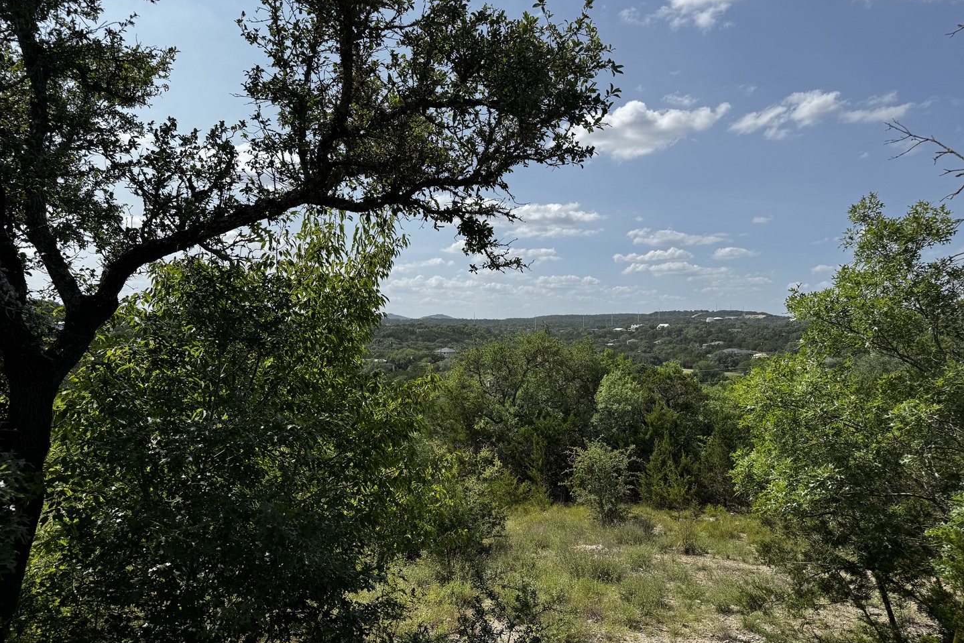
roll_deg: -1.4
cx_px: 482
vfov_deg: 51.2
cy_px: 347
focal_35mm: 25
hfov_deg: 71.5
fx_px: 669
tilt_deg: -3.1
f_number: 1.78
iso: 80
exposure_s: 1/5814
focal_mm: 6.76
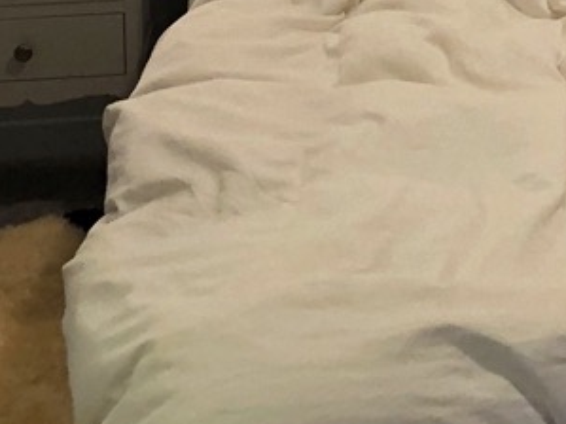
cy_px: -456
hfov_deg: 16.1
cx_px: 572
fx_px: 1961
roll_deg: +1.4
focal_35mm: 120
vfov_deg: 11.1
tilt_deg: -5.2
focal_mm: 4
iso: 400
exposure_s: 1/56
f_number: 1.8
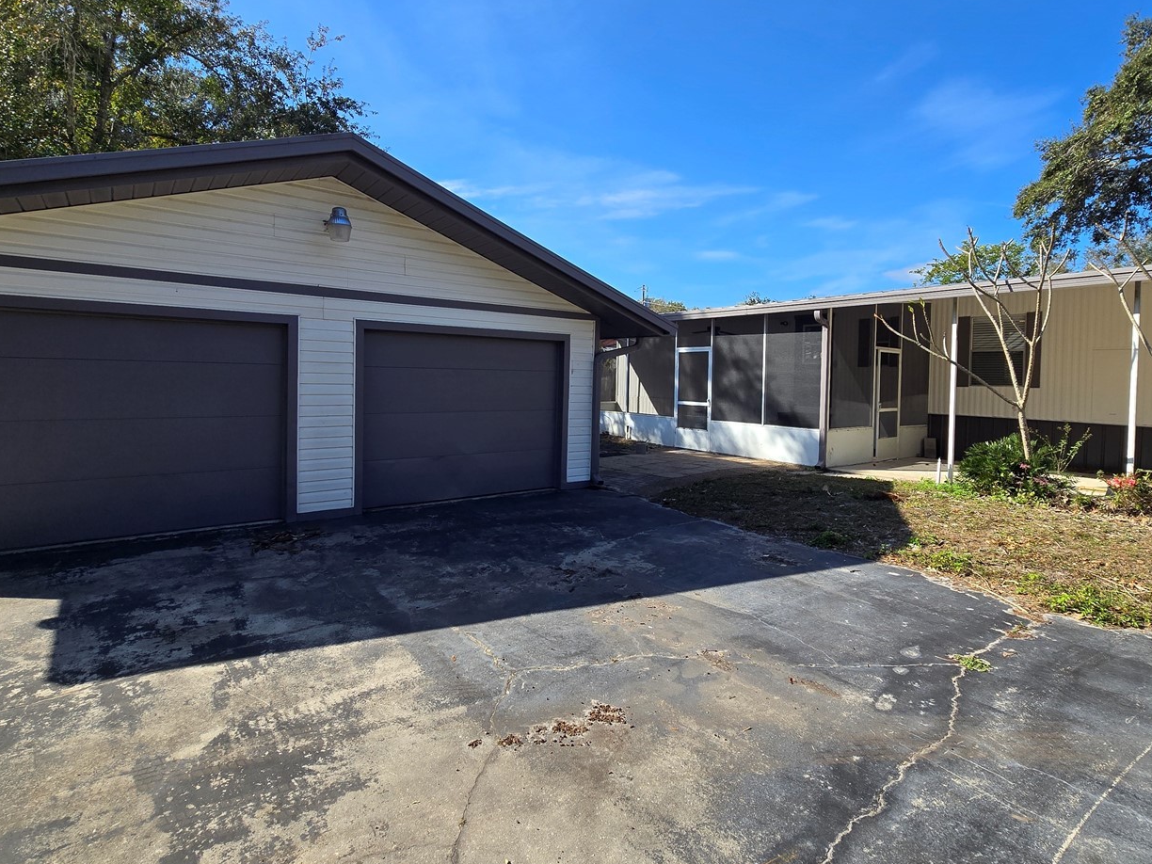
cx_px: 576
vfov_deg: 74.5
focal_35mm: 17
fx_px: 566
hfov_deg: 91.0
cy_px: 389
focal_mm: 2.2
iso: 50
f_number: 2.2
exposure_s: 1/1380
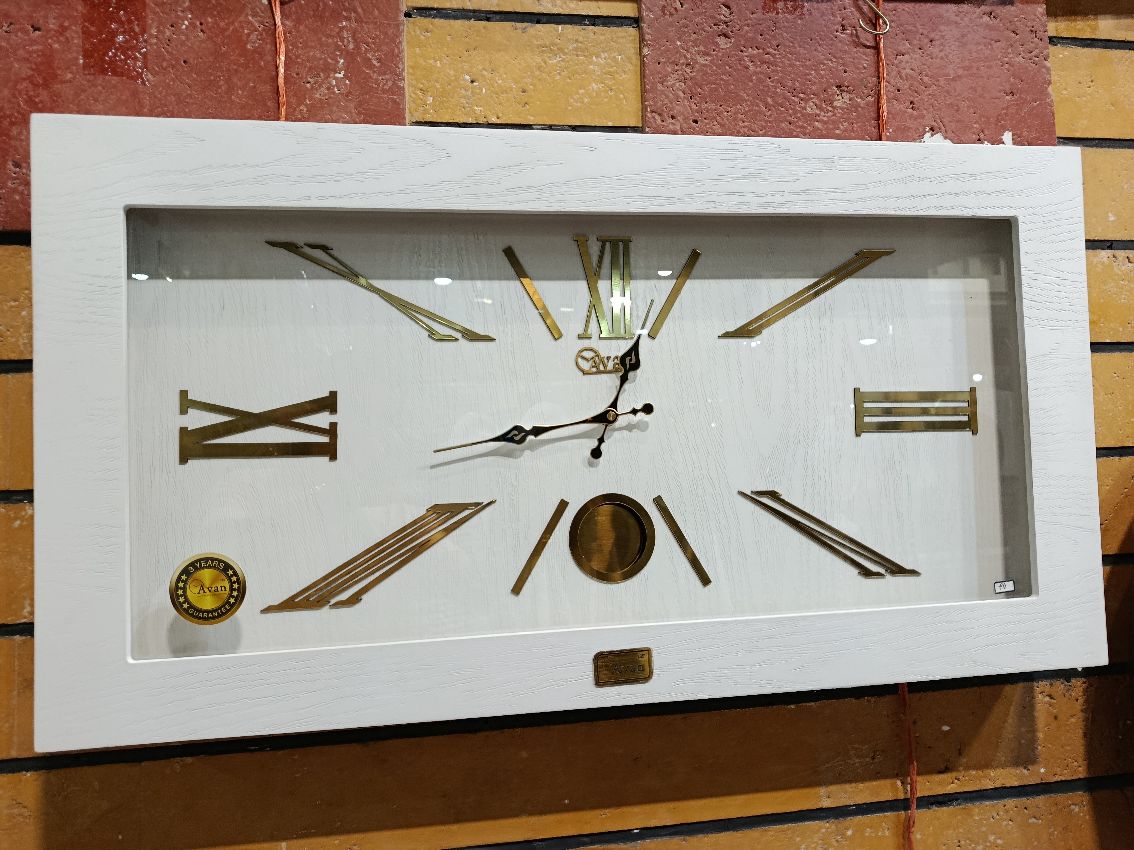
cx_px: 567
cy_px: 425
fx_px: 786
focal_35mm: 24
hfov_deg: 71.6
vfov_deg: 56.8
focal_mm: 5.24
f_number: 1.7
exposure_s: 1/100
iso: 638
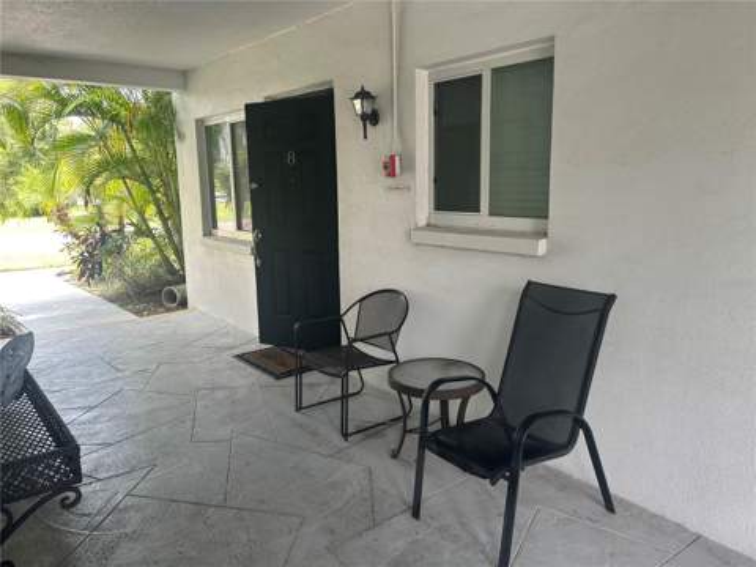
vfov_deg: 53.1
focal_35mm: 26
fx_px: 568
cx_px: 378
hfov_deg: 67.3
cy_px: 284
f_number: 1.5
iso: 32
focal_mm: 5.7
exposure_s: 1/126
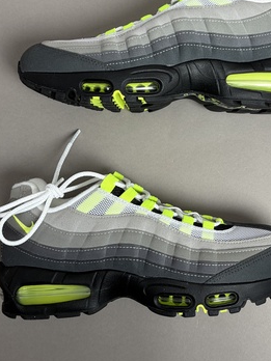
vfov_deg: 37.4
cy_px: 156
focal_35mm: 51
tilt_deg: -87.4
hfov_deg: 28.5
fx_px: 532
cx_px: 161
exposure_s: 1/122
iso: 50
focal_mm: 5.96
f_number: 1.6
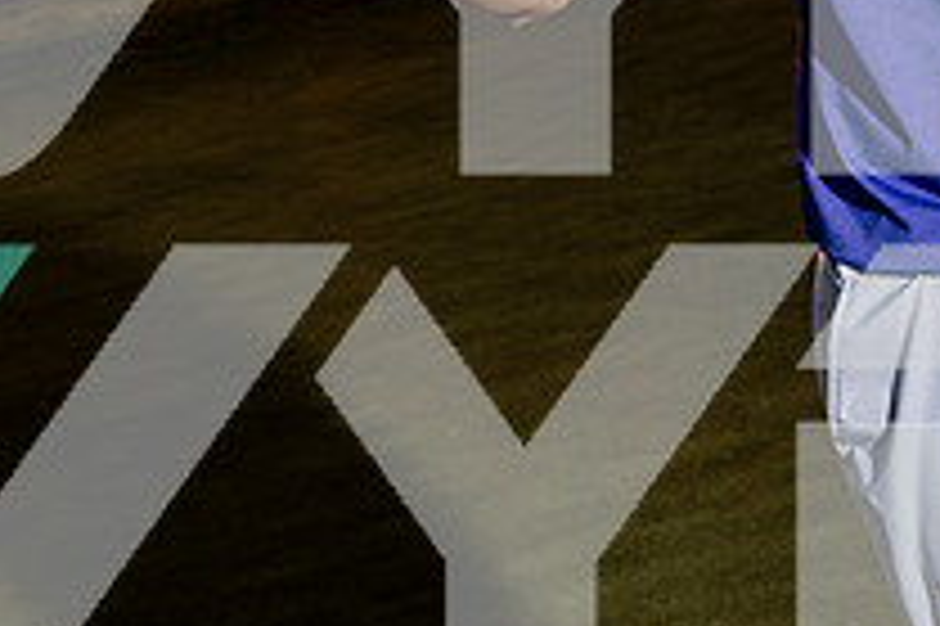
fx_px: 3261
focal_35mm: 125
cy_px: -61
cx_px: 724
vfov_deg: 10.8
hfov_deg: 16.3
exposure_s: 1/250
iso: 160
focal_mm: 45
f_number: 7.1
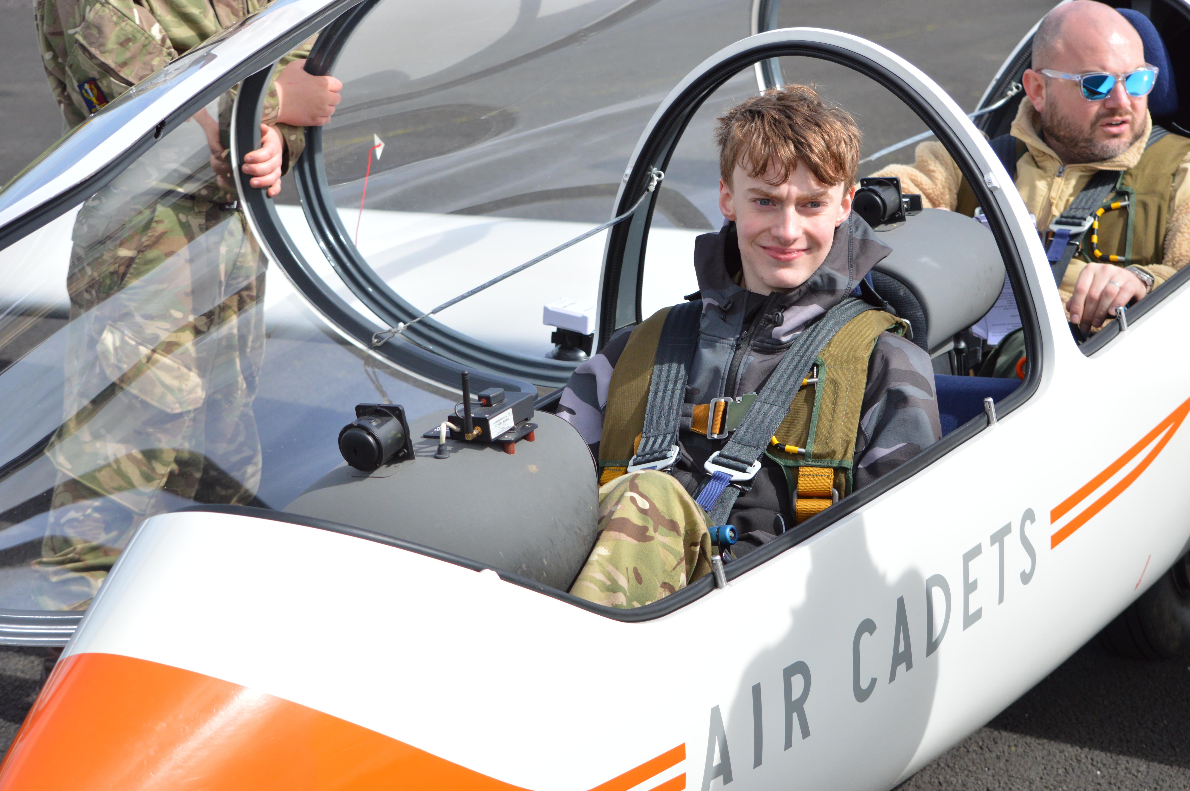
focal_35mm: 93
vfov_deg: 14.7
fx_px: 3071
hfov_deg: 21.9
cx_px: 595
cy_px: 396
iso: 400
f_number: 6.3
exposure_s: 1/1600
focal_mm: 62
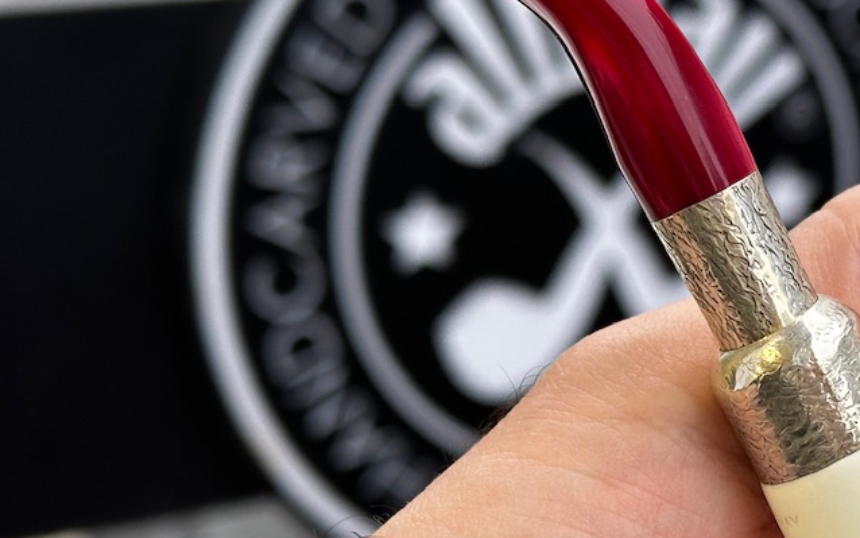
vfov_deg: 12.8
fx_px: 2391
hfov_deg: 19.9
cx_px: 822
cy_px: 373
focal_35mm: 102
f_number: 1.78
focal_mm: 6.86
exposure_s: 1/103
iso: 80
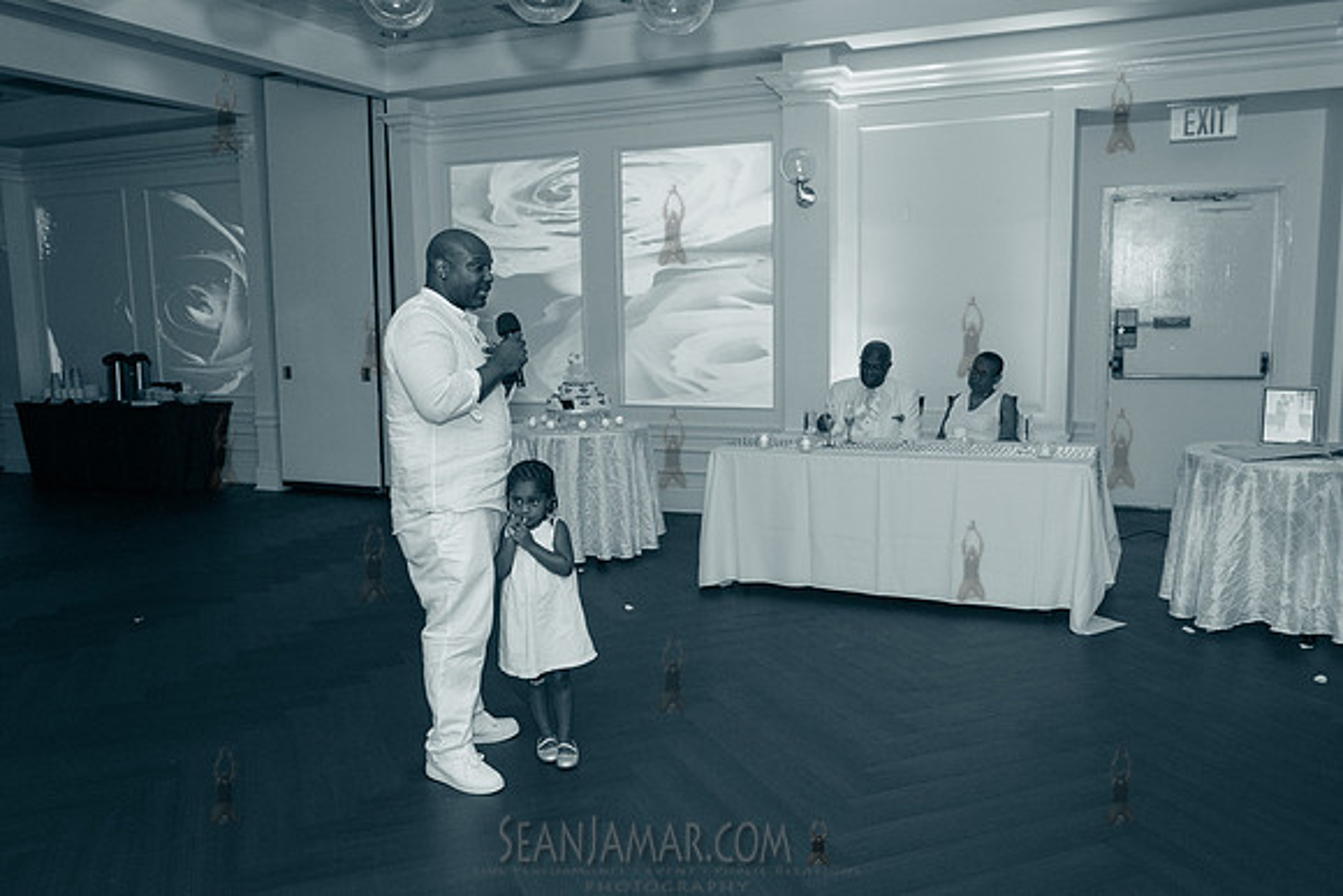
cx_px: 672
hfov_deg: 63.6
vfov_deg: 45.0
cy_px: 448
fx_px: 1082
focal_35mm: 29
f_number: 4.5
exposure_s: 1/400
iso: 2500
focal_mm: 29
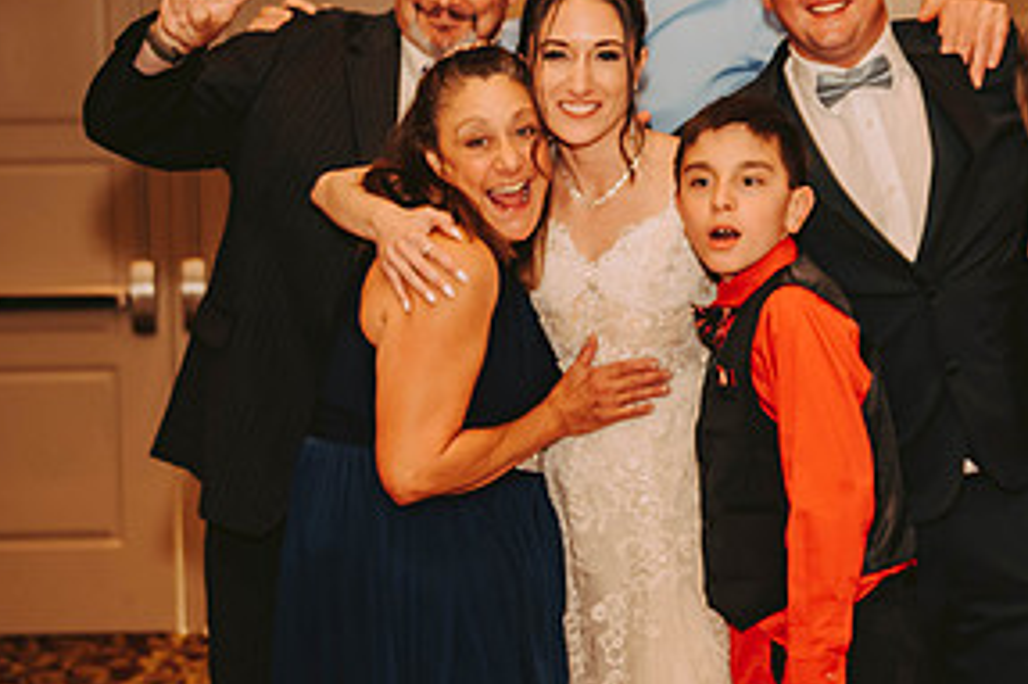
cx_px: 752
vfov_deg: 15.0
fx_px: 2597
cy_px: 238
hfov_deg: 22.2
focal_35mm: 91
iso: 500
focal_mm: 45
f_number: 2.8
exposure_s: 1/60
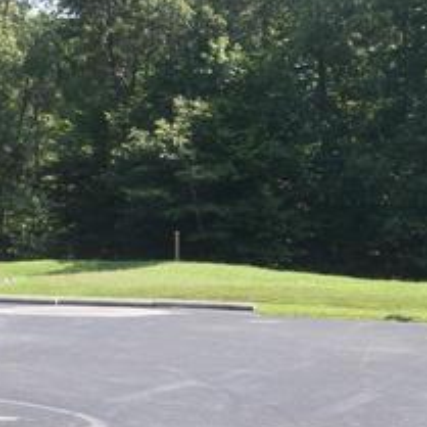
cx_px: -245
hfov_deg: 15.8
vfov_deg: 17.3
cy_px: 122
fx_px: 1396
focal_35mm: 100
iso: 200
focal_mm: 16
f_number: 9
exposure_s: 1/320
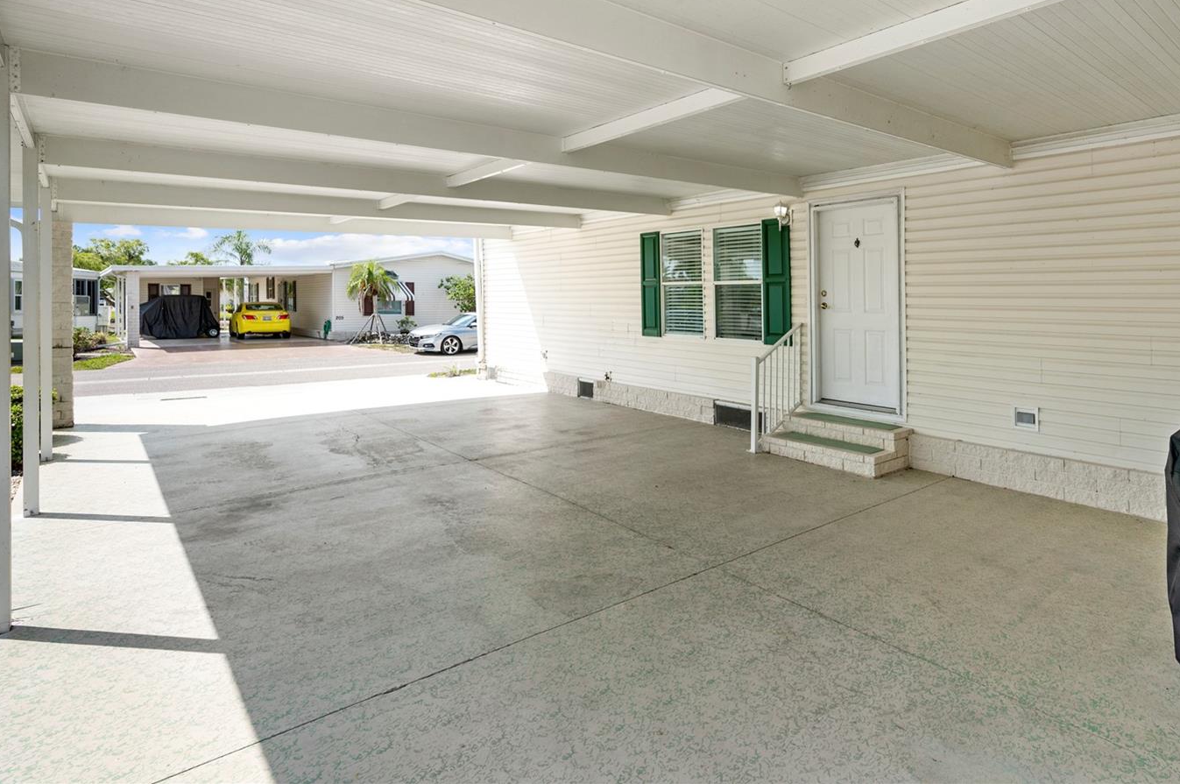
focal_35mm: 19
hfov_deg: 86.7
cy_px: 319
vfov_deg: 63.9
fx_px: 622
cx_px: 653
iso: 100
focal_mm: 16
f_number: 4
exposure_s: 1/1000
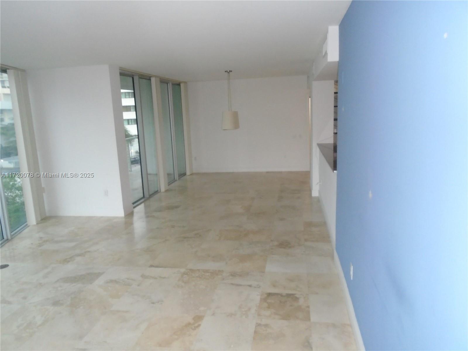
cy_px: 176
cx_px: 234
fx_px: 352
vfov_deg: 53.1
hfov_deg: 67.3
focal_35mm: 26
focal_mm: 4.6
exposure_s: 1/30
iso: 400
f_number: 3.2
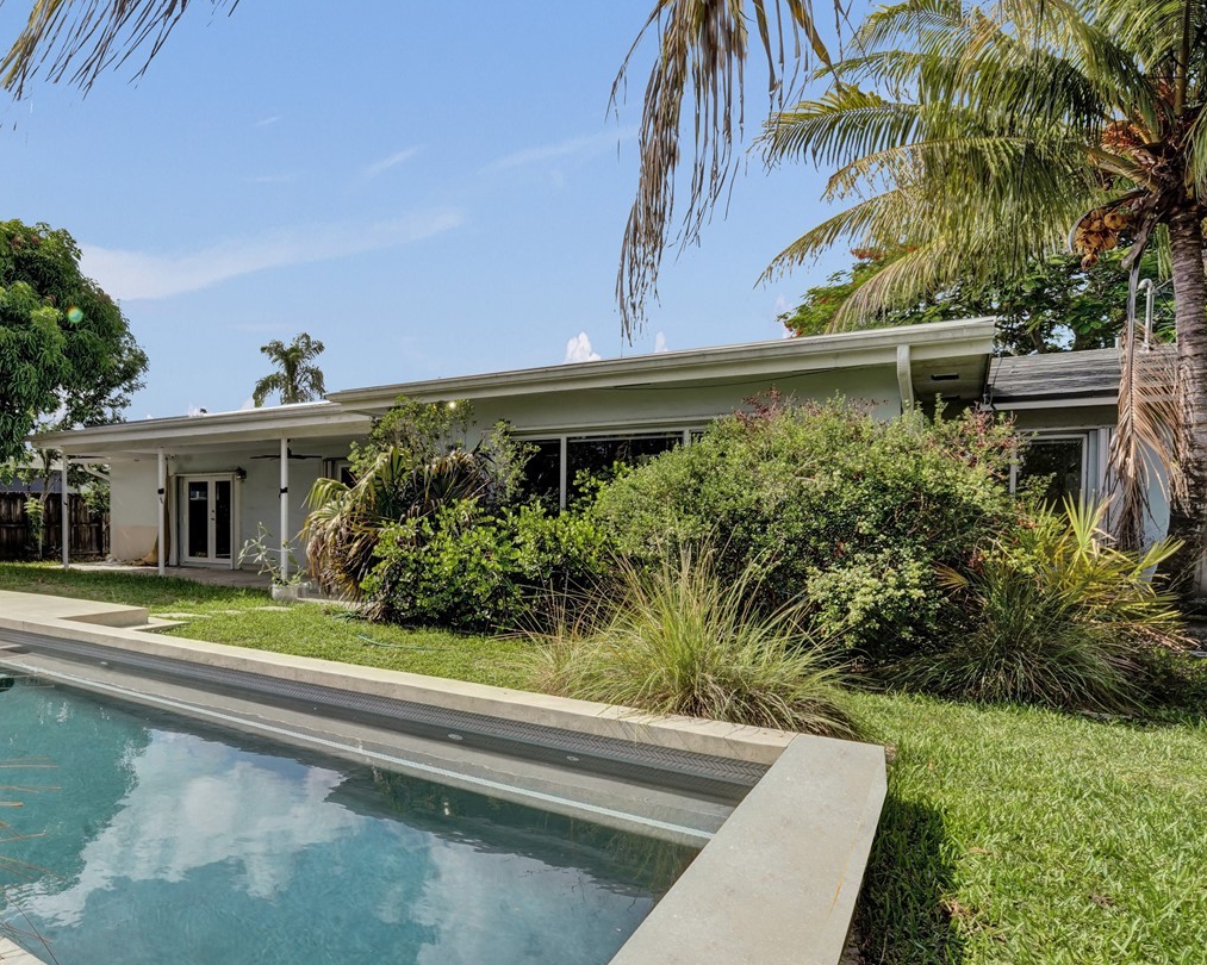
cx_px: 257
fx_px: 786
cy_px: 544
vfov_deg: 62.9
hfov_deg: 68.5
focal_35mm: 22
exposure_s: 1/500
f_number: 20
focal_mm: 14
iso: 1250
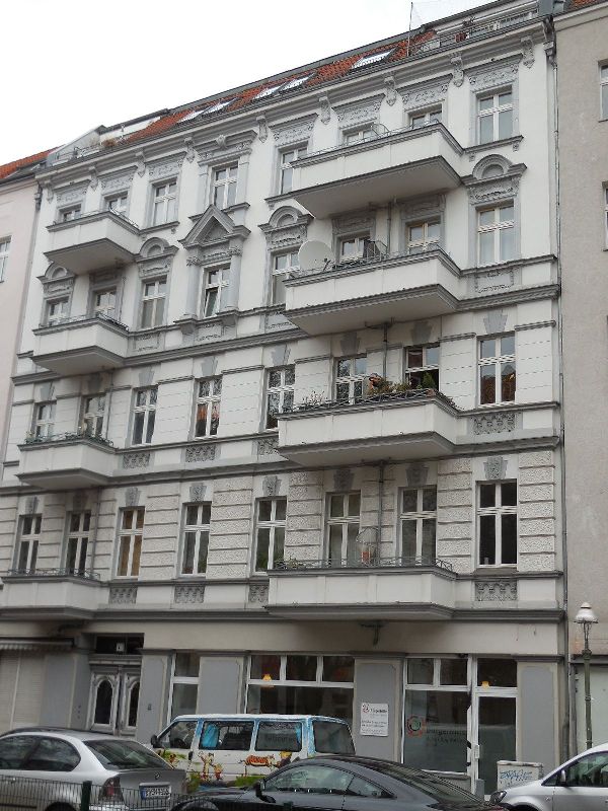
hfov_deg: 31.5
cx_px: 304
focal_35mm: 46
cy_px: 406
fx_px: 1077
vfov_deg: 41.2
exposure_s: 1/160
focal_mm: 8.2
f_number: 3.8
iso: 125
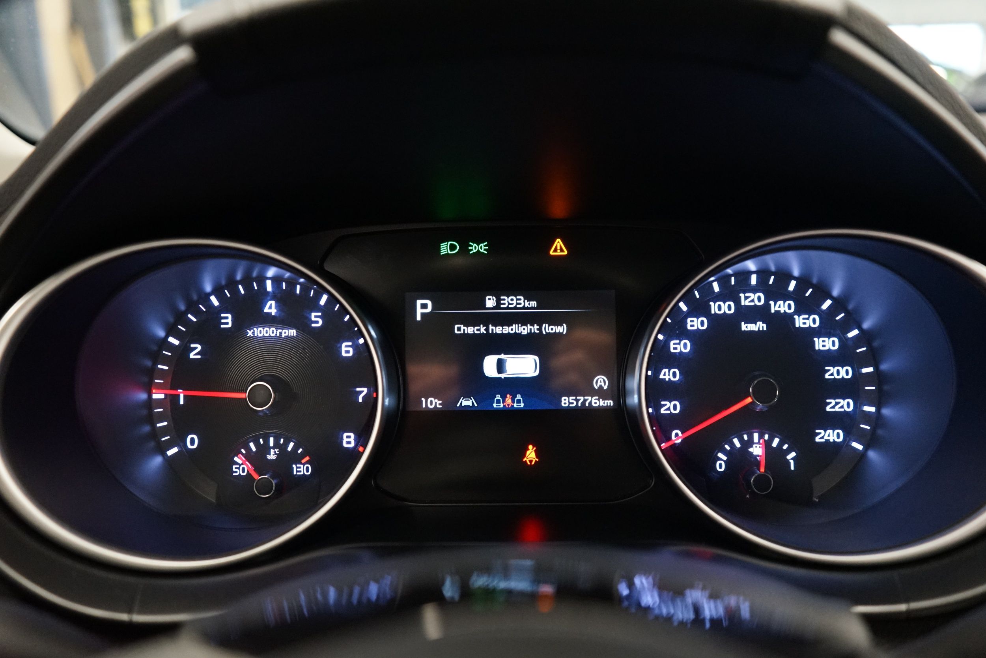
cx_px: 493
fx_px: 822
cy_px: 329
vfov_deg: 43.6
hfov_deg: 61.9
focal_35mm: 30
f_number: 4
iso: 4000
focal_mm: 30
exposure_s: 1/60
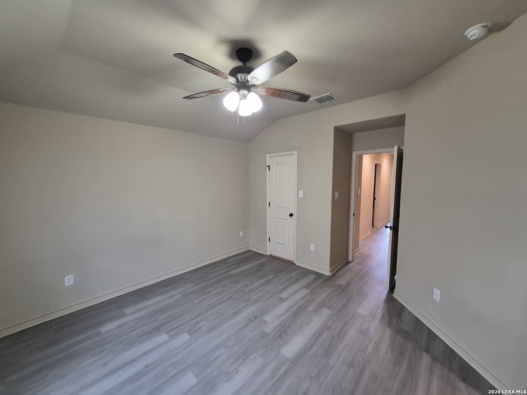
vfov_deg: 89.9
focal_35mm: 13
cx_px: 264
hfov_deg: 106.2
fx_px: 198
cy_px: 198
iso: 500
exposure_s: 1/60
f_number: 2.2
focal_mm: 1.74
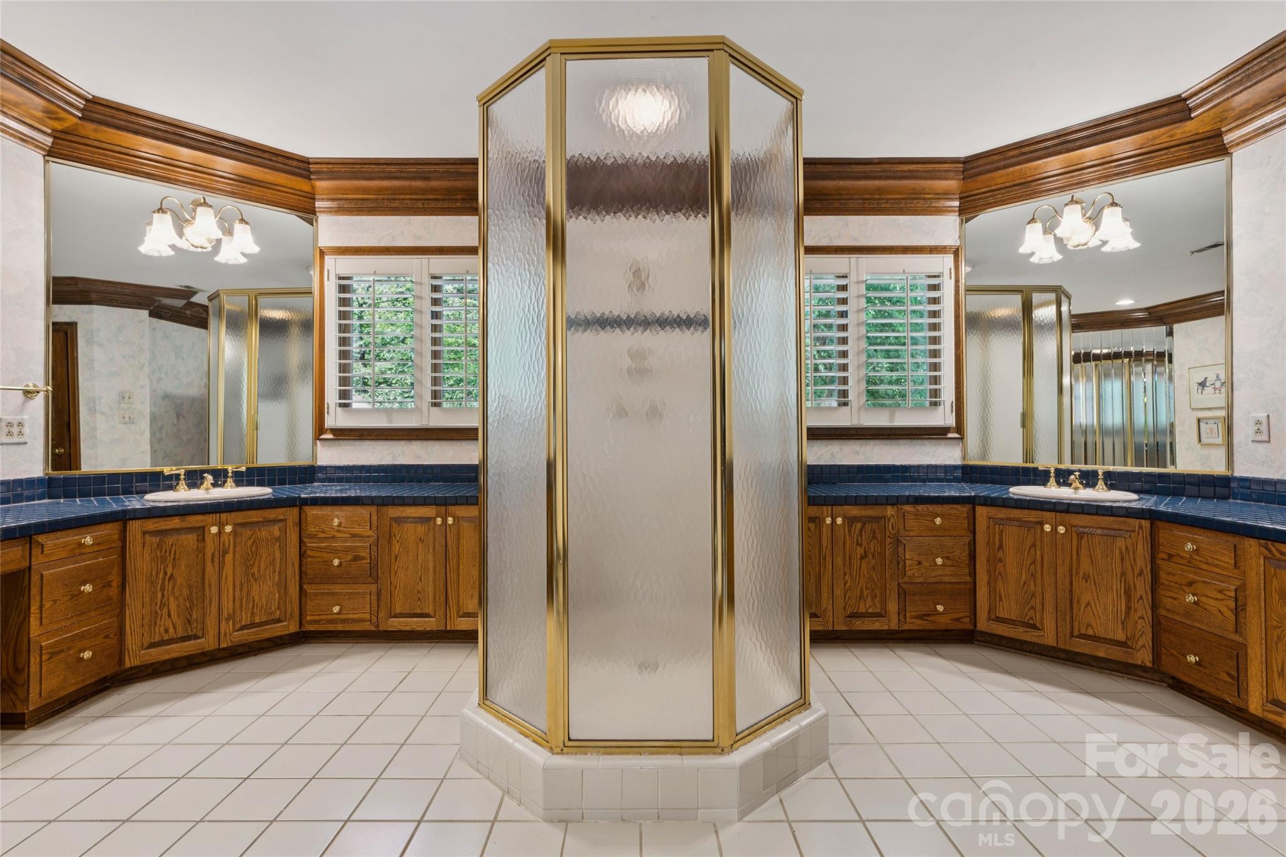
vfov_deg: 71.1
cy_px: 428
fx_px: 600
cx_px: 643
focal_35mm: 17
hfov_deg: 94.0
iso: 100
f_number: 13
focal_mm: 16.8
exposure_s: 1/1.25
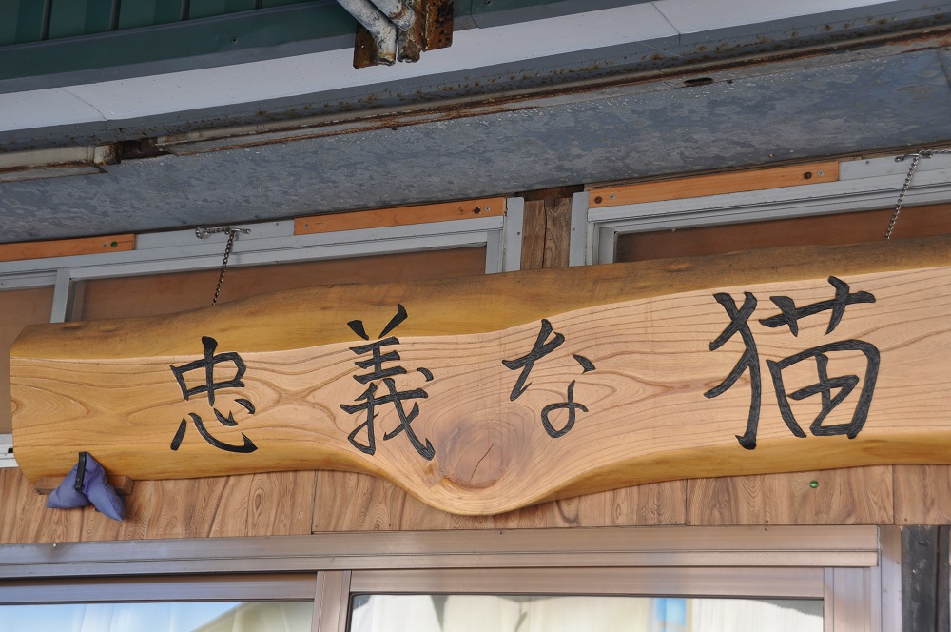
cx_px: 476
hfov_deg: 30.5
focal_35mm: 66
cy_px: 316
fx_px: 1741
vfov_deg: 20.6
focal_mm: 44
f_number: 8
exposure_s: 1/60
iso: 200
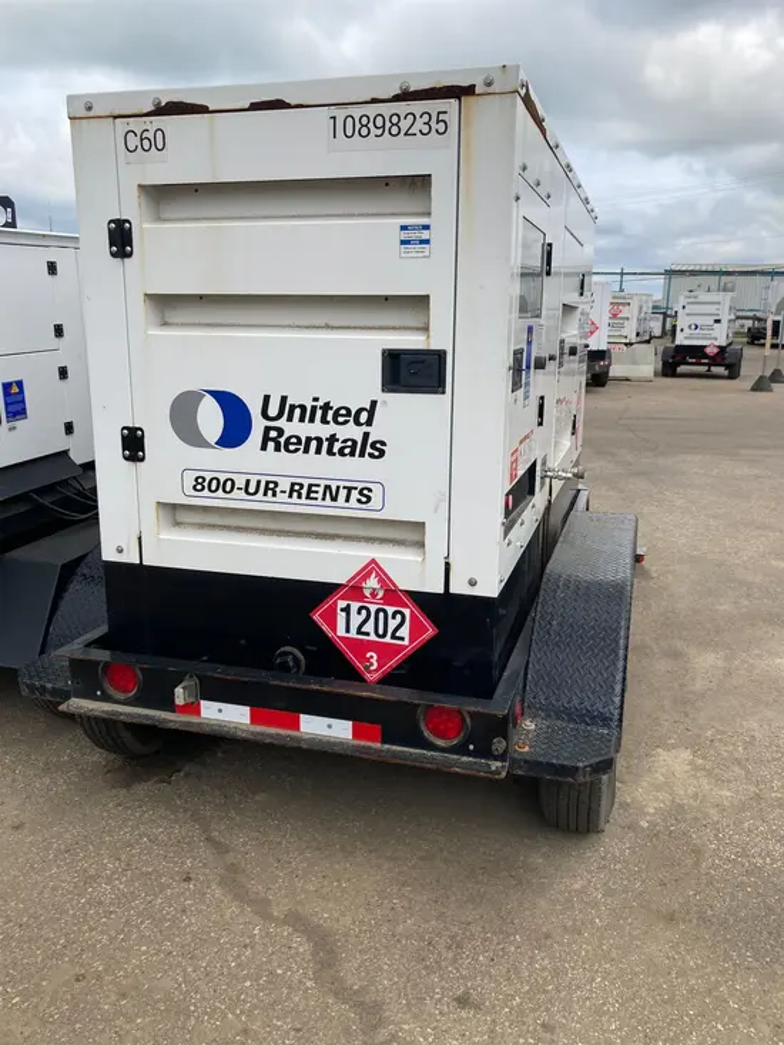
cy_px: 522
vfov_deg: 63.4
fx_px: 845
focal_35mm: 28
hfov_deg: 49.8
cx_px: 392
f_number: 1.8
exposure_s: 1/1779
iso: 20
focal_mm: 3.99
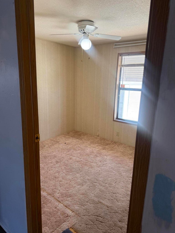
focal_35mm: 24
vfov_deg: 71.6
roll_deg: -1.8
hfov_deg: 56.8
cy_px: 116
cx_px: 88
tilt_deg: -10.6
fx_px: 162
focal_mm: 6.76
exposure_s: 1/121
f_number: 1.78
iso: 125
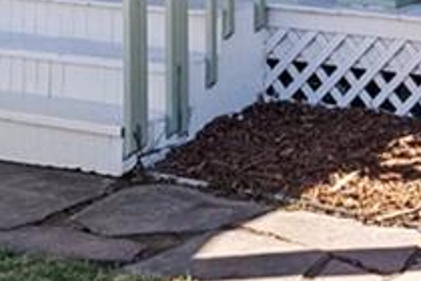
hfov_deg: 15.3
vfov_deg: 9.9
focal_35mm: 122
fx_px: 1427
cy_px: -387
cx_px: 668
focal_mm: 16
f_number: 8
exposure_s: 1/2500
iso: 200
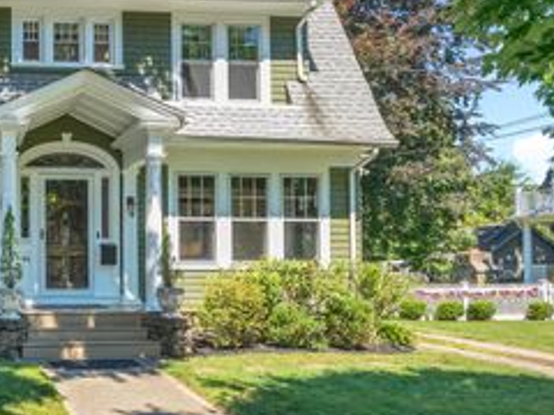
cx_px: 81
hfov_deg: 46.4
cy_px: 188
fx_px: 592
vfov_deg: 38.6
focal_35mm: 37
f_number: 7.1
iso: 1600
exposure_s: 1/400
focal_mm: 18.5
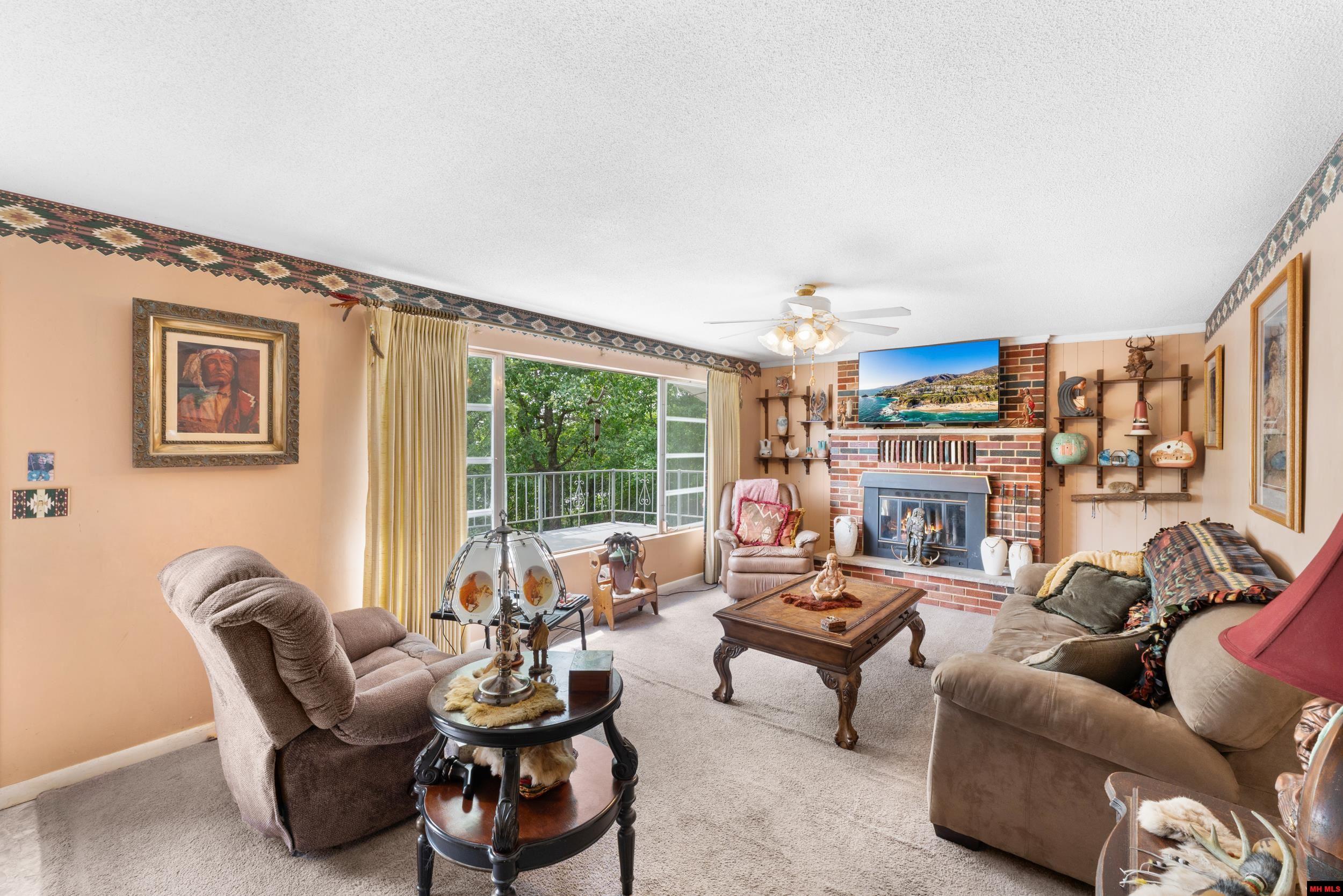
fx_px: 560
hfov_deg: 100.4
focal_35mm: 15
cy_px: 448
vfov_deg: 77.3
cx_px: 672
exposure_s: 1/2.5
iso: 200
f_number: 9
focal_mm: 10
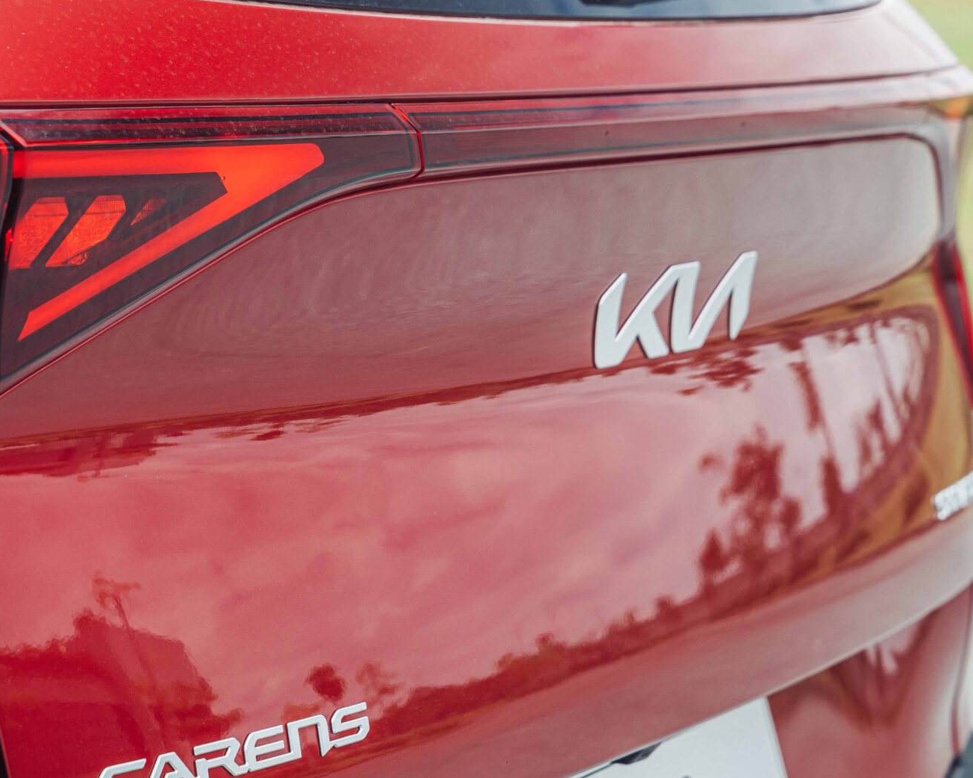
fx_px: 3715
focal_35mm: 129
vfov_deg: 12.0
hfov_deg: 14.9
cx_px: 284
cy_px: 352
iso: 200
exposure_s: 1/200
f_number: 5.6
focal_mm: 70
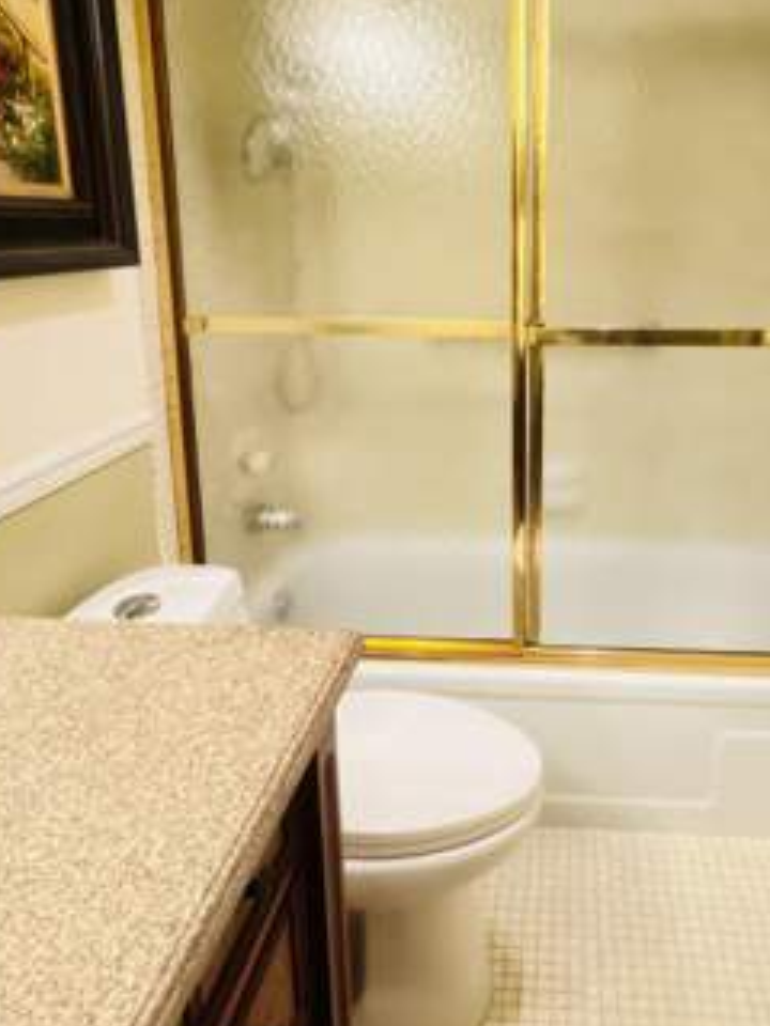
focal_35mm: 28
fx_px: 830
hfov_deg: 48.8
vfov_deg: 62.8
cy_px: 401
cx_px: 520
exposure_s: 1/60
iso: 320
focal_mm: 2.22
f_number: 2.2
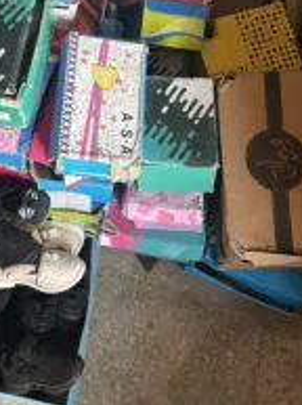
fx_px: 630
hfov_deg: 26.1
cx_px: 29
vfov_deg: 33.7
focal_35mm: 54
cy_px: 40
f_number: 1.5
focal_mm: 5.7
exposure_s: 1/60
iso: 320
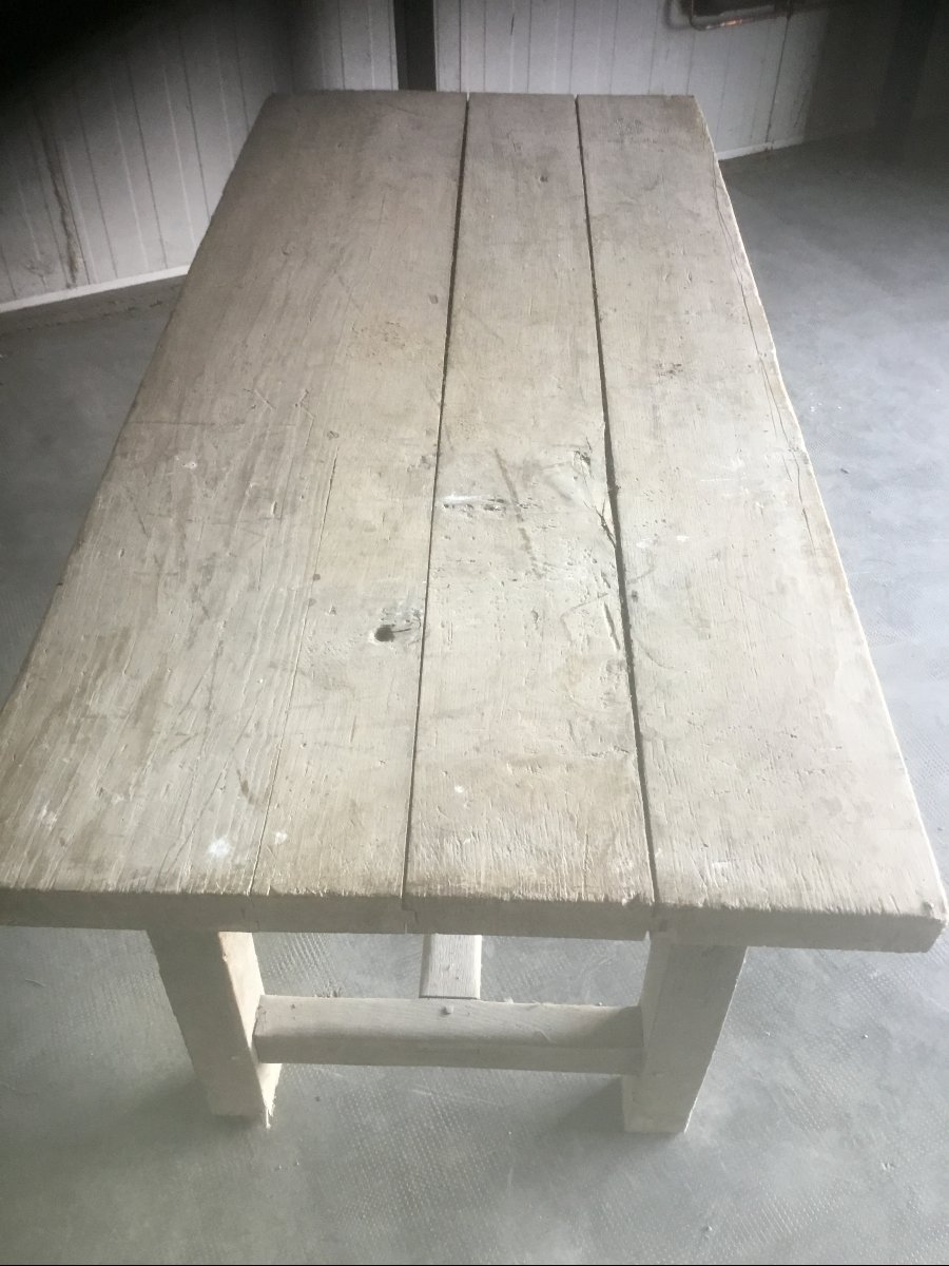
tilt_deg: -43.7
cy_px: 633
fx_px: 1133
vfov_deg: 58.4
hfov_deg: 45.4
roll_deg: -1.3
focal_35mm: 31
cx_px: 474
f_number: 2.4
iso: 64
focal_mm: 3.3
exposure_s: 1/33
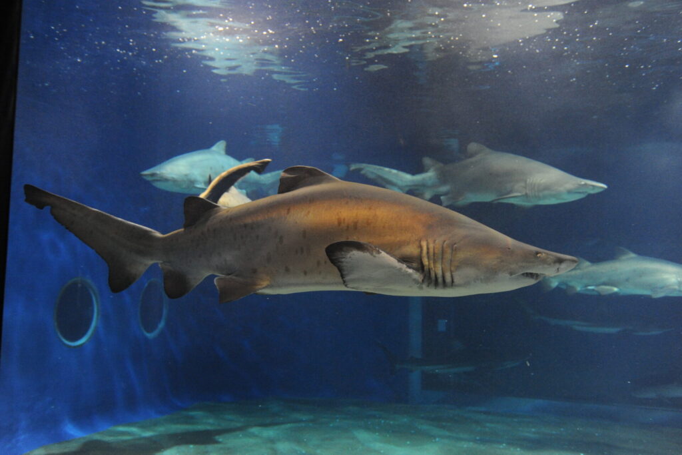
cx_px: 341
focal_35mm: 32
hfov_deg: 58.7
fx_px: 606
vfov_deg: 41.1
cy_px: 228
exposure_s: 1/80
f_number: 4
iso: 6400
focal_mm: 32
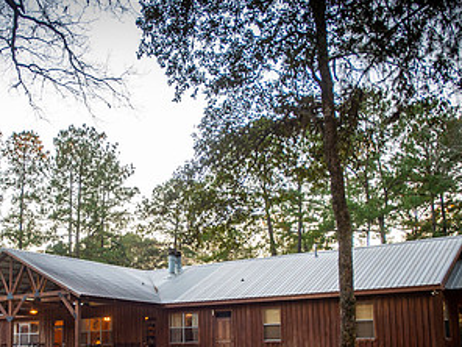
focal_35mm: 47
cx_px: 151
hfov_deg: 39.9
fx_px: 627
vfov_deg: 30.2
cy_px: 275
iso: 500
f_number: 2.8
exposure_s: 1/250
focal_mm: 25
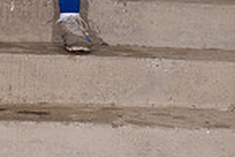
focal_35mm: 186
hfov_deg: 11.0
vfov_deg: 7.0
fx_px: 1215
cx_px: 29
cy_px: -194
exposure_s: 1/320
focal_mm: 60
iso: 250
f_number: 7.1
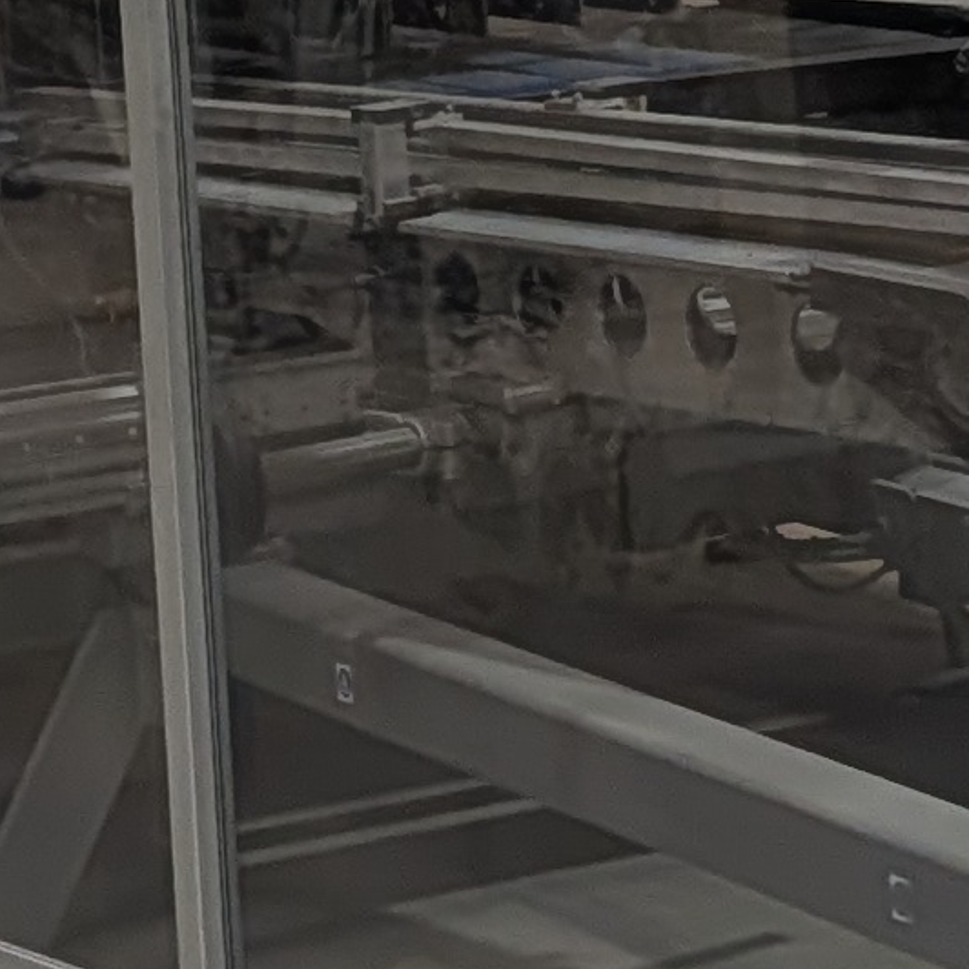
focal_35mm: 163
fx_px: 5162
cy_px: -56
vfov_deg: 10.6
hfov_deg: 10.7
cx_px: 663
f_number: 1.68
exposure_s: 1/897
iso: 1019
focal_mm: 6.9
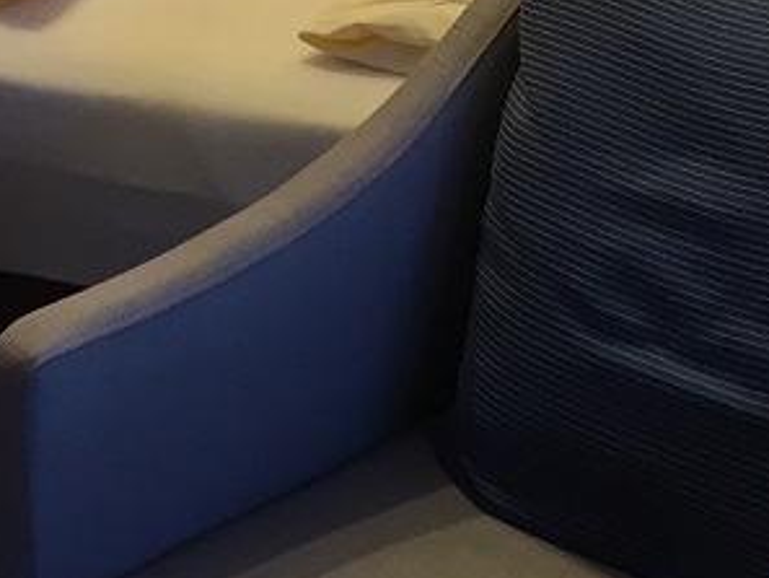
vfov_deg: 11.5
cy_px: -560
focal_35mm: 117
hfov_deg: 16.8
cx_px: 456
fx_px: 2600
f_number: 2.2
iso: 80
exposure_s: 1/33
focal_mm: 4.15
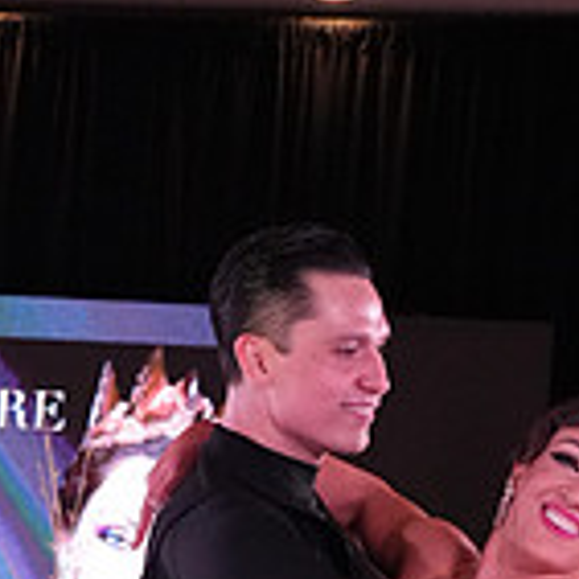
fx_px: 4844
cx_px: 421
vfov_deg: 6.7
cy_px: 1010
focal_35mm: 256
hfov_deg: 6.8
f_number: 5.6
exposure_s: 1/400
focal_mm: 49
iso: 6400
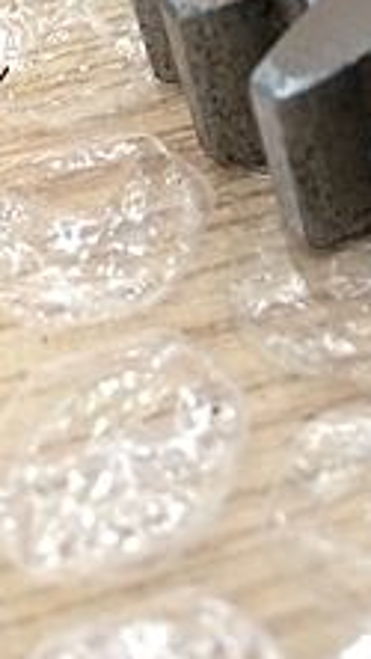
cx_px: 594
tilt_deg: -44.5
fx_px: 1590
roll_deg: +2.7
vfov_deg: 22.6
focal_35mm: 91
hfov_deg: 12.5
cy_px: 18
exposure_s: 1/30
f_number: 2.2
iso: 160
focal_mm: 4.15
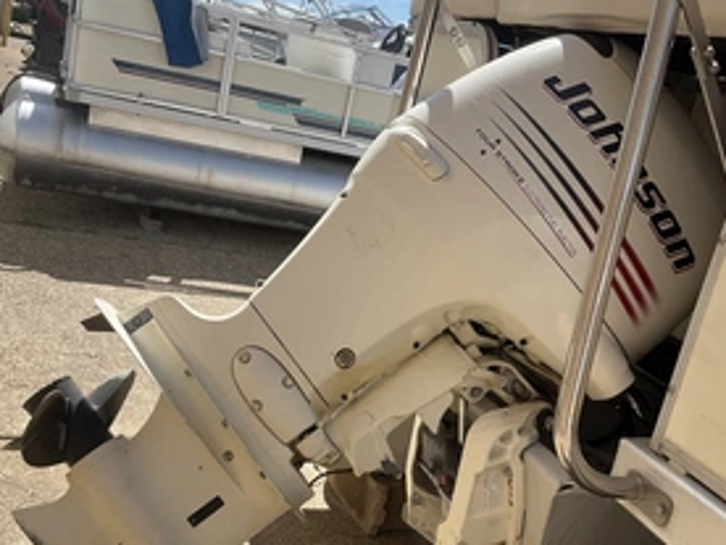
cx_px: 374
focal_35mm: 42
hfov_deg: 44.8
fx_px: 881
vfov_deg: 34.2
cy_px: 329
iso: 25
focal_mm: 3
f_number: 1.8
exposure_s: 1/1311
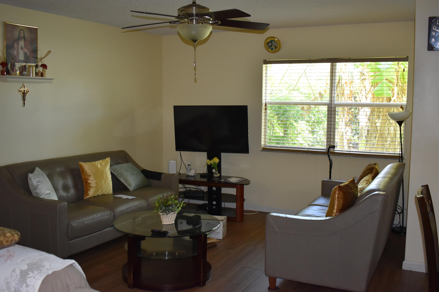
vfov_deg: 35.5
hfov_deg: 51.3
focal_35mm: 38
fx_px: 457
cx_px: 220
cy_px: 146
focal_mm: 25
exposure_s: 1/125
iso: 1000
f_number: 4
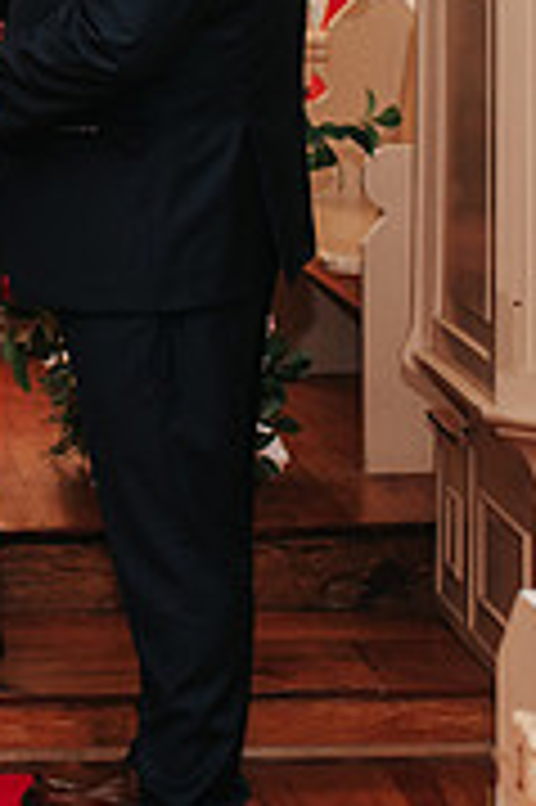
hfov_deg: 9.9
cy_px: -83
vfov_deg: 14.8
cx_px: -188
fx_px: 3021
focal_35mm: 135
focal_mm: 35
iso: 1000
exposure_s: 1/200
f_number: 2.8
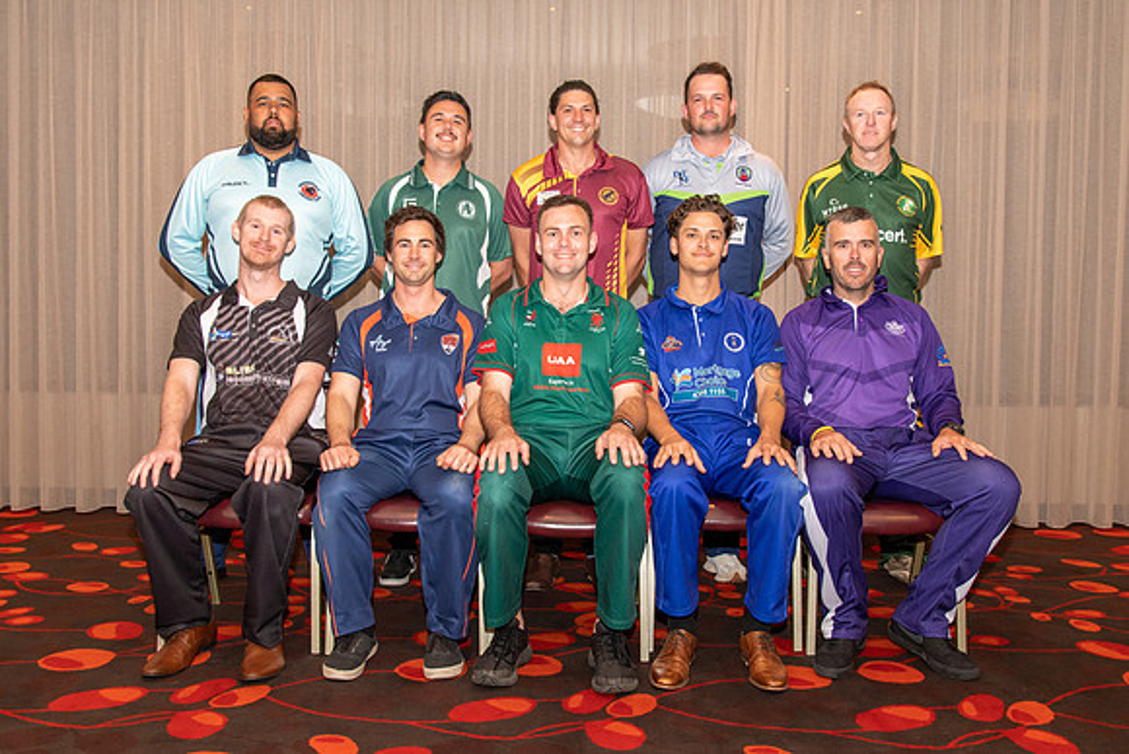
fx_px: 1054
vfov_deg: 39.3
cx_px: 575
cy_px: 353
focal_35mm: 34
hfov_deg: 56.3
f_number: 5.6
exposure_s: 1/60
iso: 800
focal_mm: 31
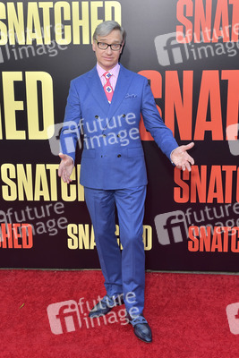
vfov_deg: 44.5
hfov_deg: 30.5
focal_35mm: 44
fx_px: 438
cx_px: 120
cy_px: 179
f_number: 6.3
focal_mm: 44
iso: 500
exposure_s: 1/320
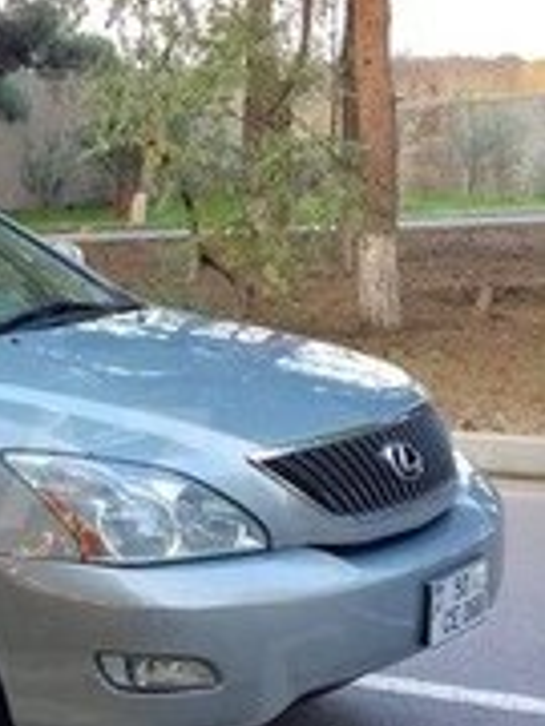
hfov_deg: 17.1
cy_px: 468
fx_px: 1679
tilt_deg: -9.0
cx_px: -202
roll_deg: +2.3
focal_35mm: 80
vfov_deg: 24.3
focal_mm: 4.15
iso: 32
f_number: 2.2
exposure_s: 1/33
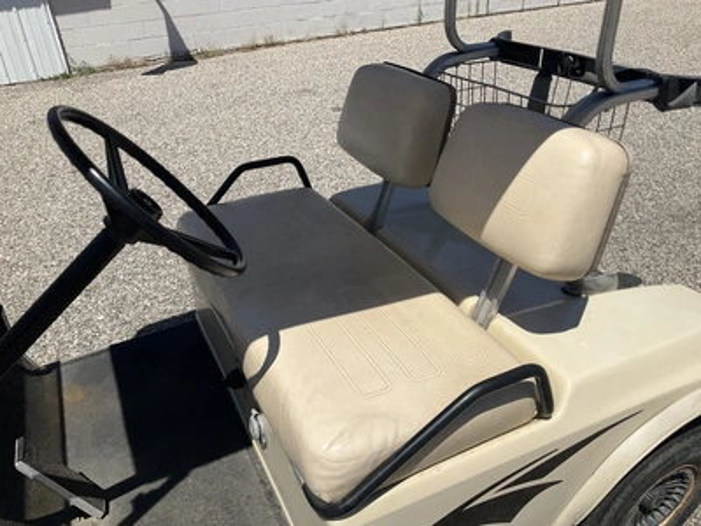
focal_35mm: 29
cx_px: 350
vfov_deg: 48.2
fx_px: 587
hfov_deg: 61.7
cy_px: 263
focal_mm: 3
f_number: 1.8
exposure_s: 1/3788
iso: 25
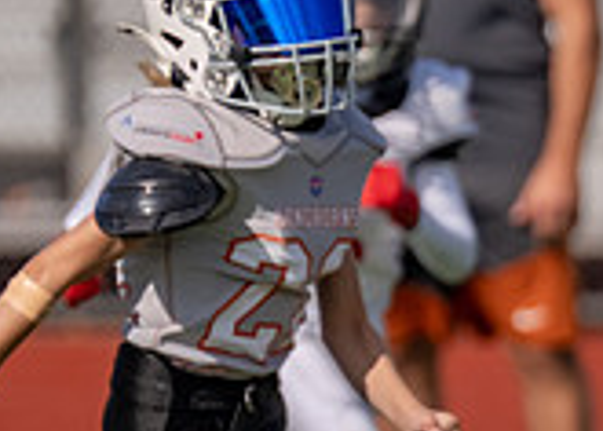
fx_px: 24123
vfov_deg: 1.0
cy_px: 476
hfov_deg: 1.4
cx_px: 1030
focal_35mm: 1408
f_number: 4
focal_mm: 280
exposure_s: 1/4000
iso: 160
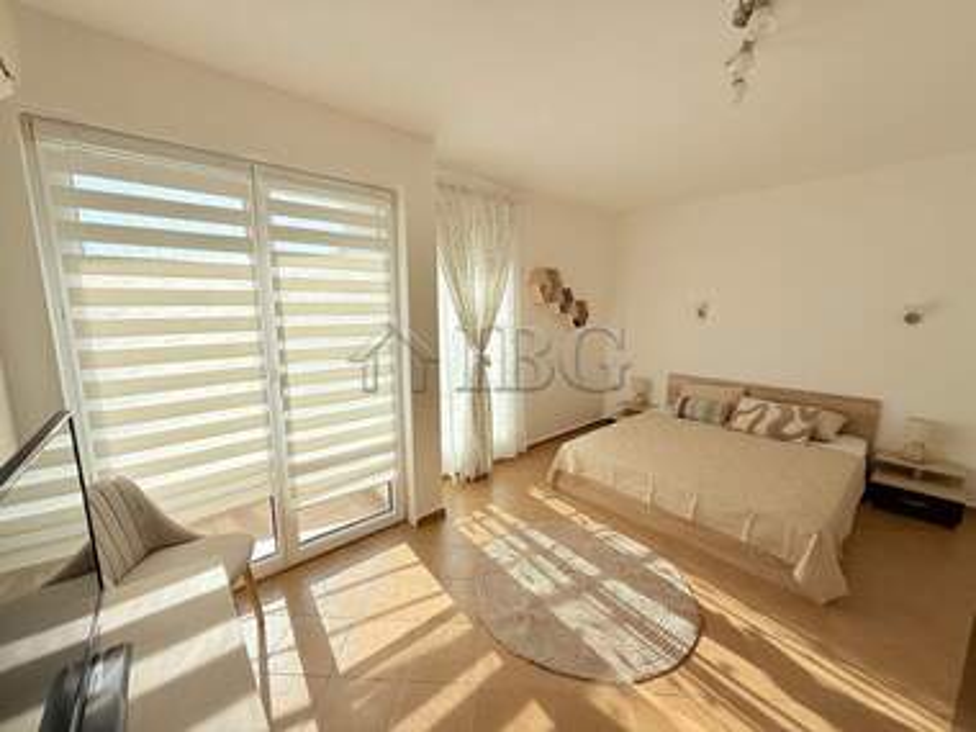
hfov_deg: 102.1
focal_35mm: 14
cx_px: 488
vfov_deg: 85.7
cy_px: 366
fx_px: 395
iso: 50
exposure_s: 1/1534
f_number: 2.2
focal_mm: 2.22
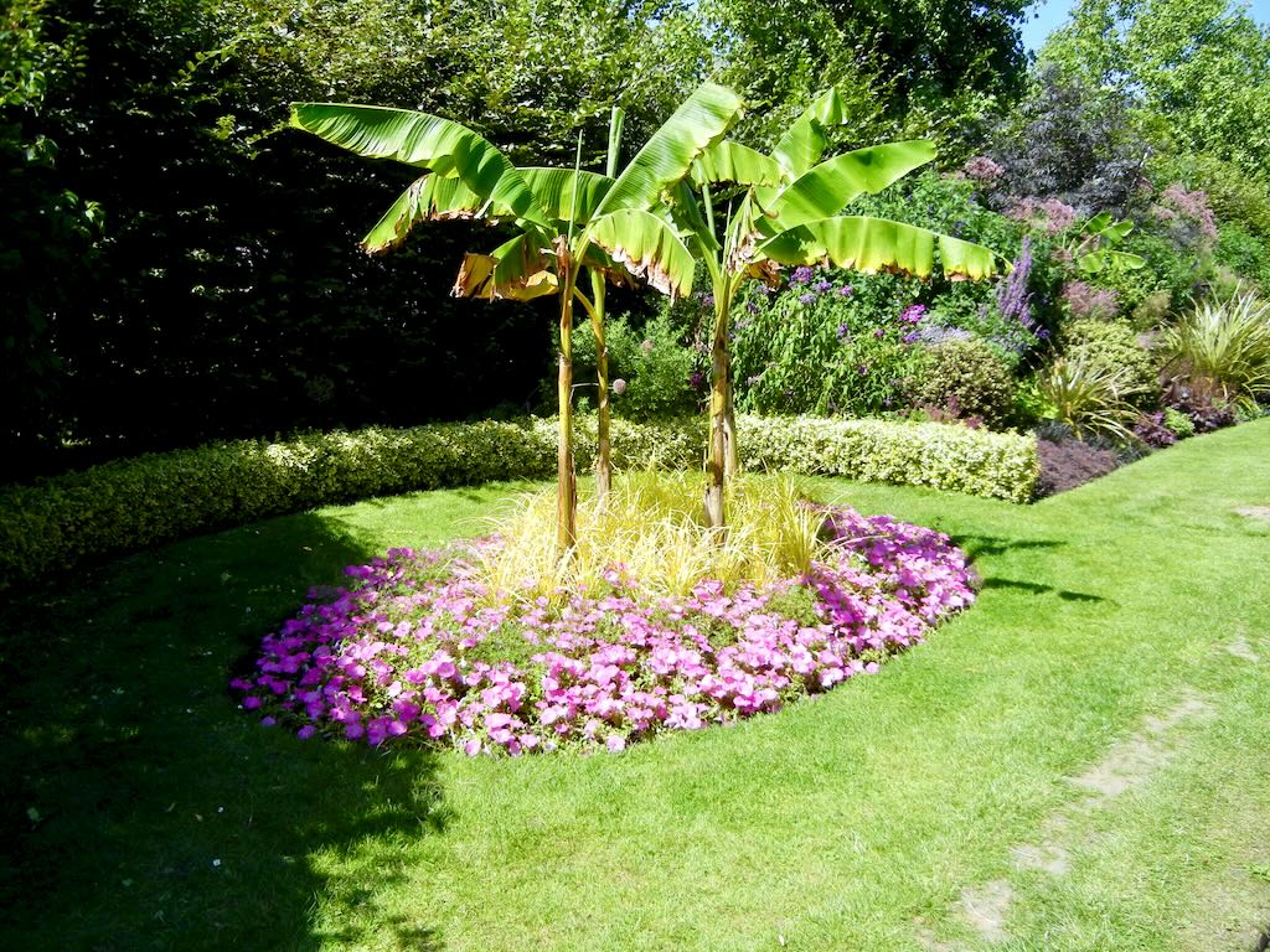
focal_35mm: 30
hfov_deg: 60.0
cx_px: 635
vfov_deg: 46.8
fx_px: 1101
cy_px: 476
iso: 160
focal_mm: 5.4
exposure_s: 1/833
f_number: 3.5
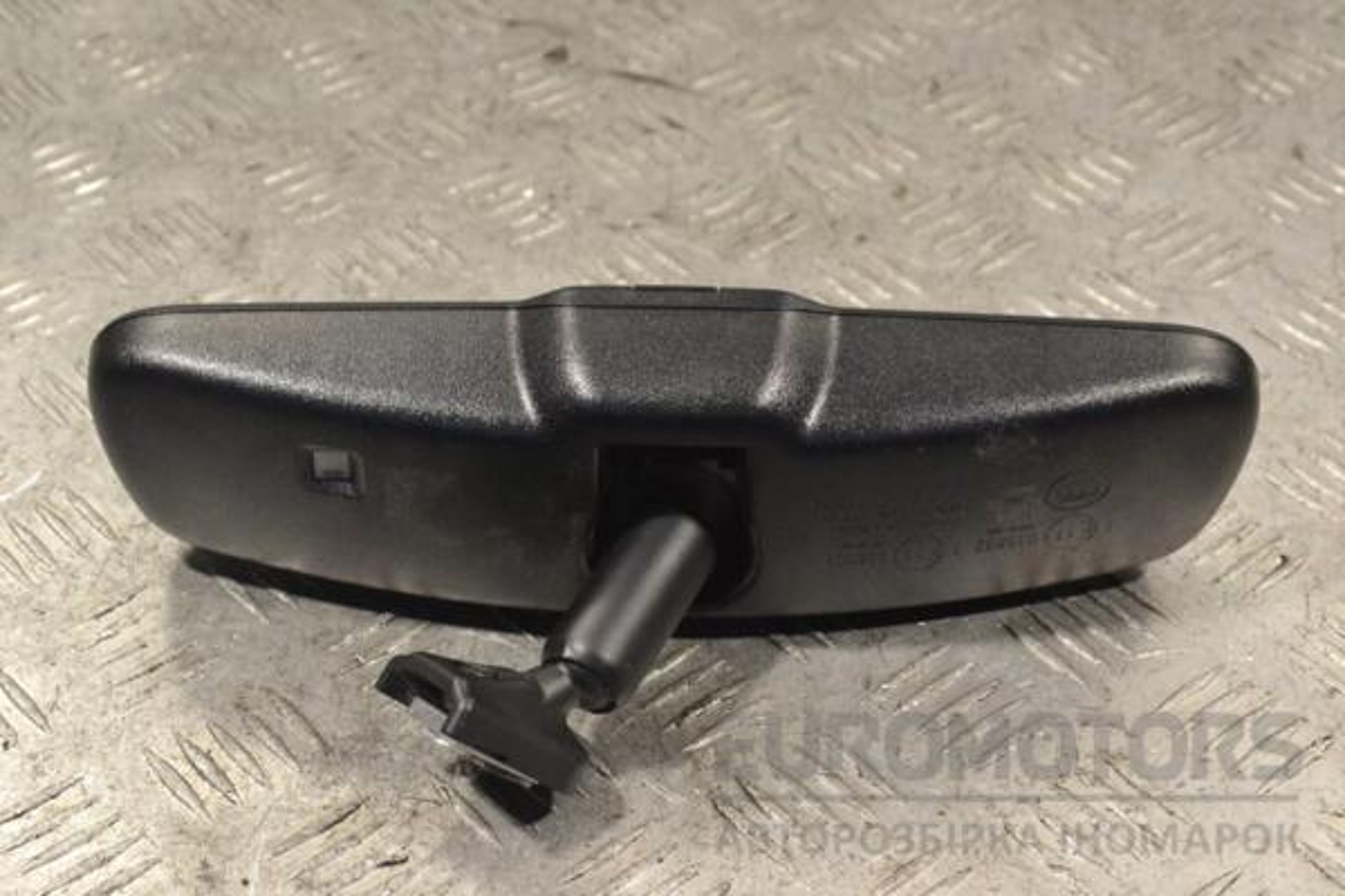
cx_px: 672
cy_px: 448
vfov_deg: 18.9
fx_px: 2690
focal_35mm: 72
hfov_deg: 28.1
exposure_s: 1/320
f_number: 9
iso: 3200
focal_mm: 48
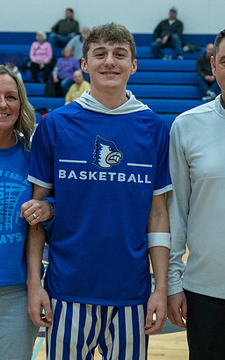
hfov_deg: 13.7
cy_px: 98
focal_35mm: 95
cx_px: 76
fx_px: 933
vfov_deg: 21.7
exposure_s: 1/500
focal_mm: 38
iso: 2500
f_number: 3.2
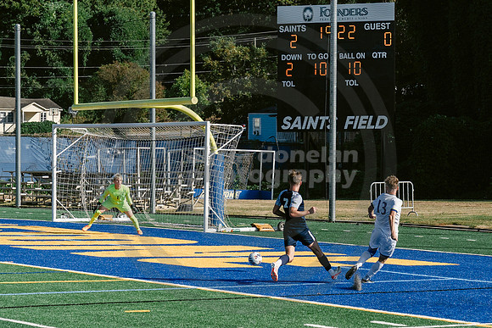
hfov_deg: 14.3
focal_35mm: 143
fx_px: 1956
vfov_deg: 9.6
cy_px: 241
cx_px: 312
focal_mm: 70
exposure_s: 1/2500
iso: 640
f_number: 5.6
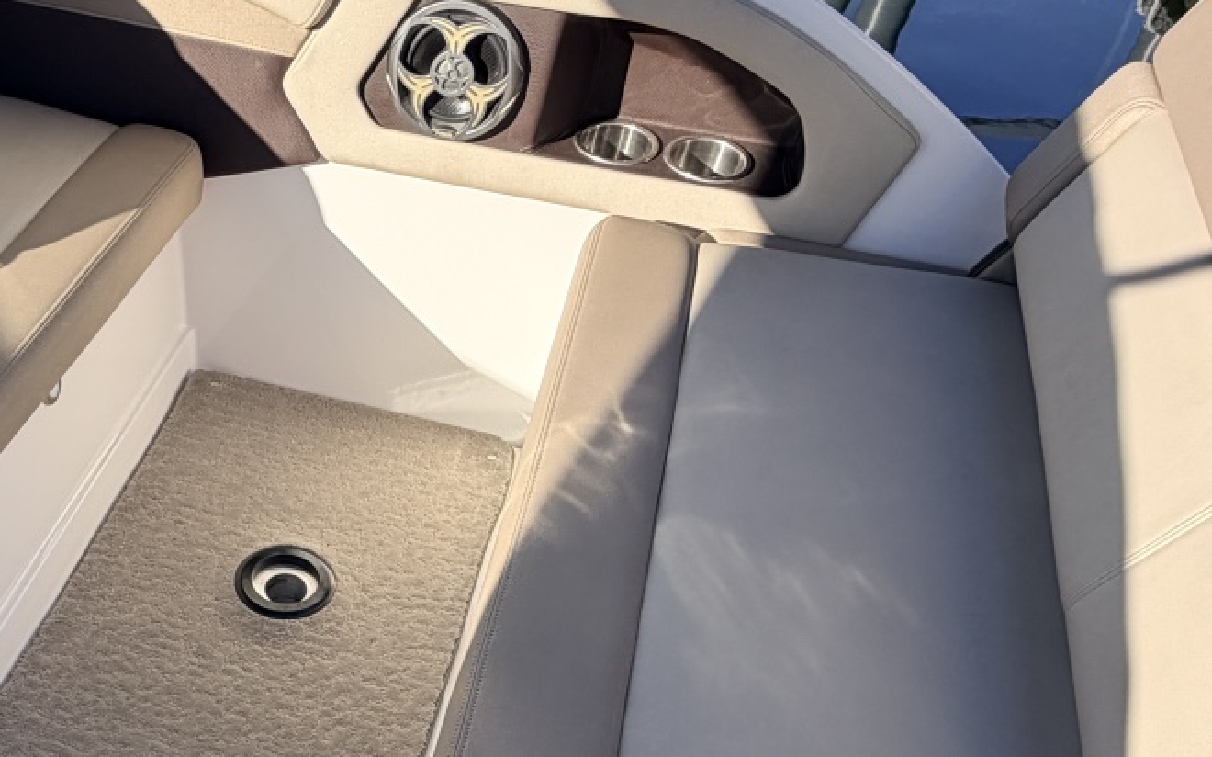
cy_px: 588
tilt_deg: -45.8
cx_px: 224
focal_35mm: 36
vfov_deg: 34.4
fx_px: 1189
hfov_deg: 50.4
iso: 40
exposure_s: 1/619
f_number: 2.2
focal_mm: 2.22
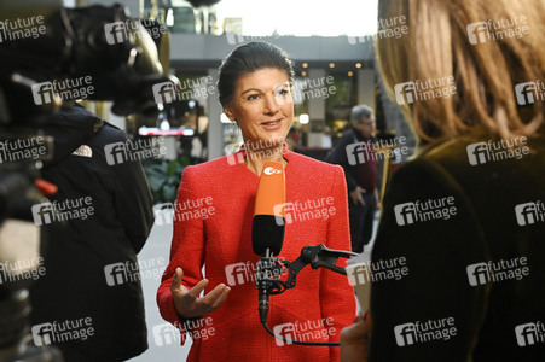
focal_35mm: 48
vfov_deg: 28.0
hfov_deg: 41.1
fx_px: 726
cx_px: 272
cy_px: 181
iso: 5000
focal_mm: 48
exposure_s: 1/320
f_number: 4.5
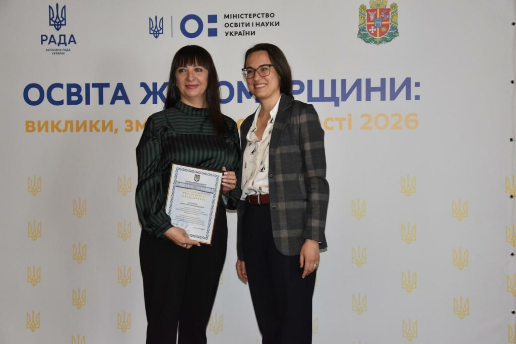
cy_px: 172
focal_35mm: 60
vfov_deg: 22.6
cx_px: 258
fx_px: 860
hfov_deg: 33.4
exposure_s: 1/125
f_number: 4.5
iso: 1400
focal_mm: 40
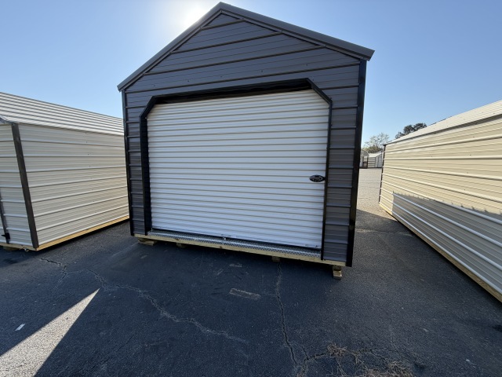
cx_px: 251
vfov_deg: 85.7
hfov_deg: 102.1
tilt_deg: -6.7
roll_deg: +1.4
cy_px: 188
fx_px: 203
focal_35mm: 14
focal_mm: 2.22
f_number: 2.2
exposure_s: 1/770
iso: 40
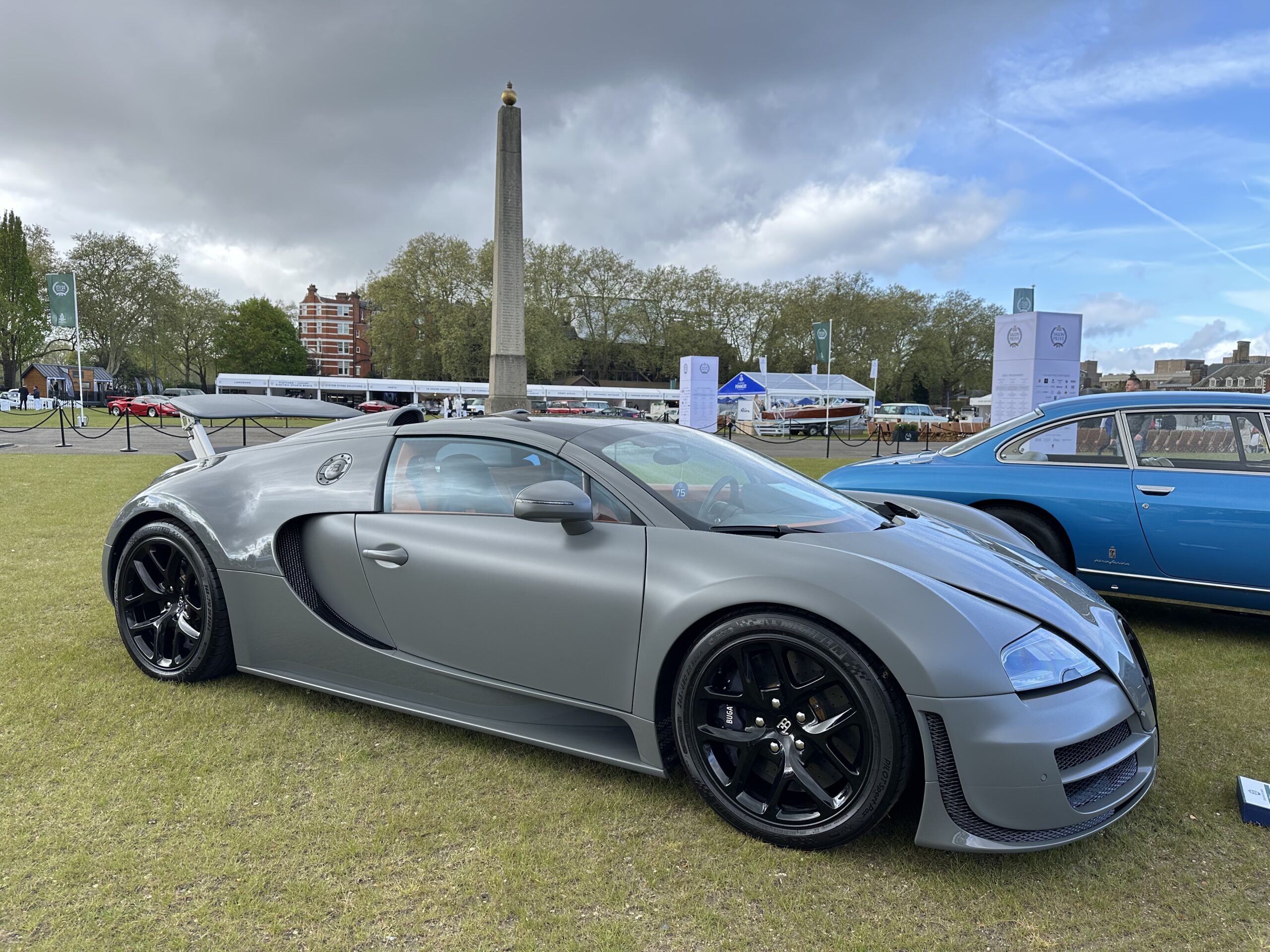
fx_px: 881
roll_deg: -0.7
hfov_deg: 71.6
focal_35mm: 24
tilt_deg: -4.0
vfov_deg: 56.8
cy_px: 476
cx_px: 635
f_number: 1.78
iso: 80
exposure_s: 1/740
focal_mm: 6.86
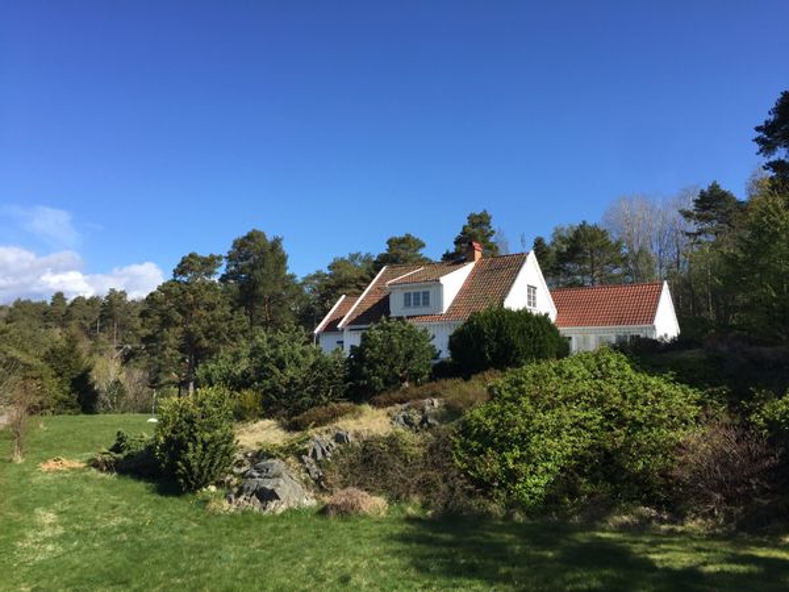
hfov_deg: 61.7
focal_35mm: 29
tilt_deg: +5.3
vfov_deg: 48.2
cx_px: 394
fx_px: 661
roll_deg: -0.9
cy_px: 296
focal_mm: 4.15
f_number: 2.2
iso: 32
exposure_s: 1/1276
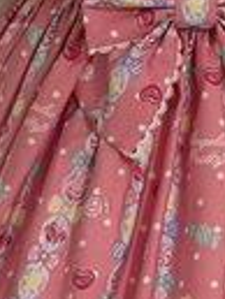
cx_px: 204
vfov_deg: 8.2
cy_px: 99
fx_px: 2077
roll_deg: -2.8
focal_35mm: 240
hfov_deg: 6.2
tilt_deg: -15.8
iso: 250
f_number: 1.78
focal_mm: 6.76
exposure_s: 1/60
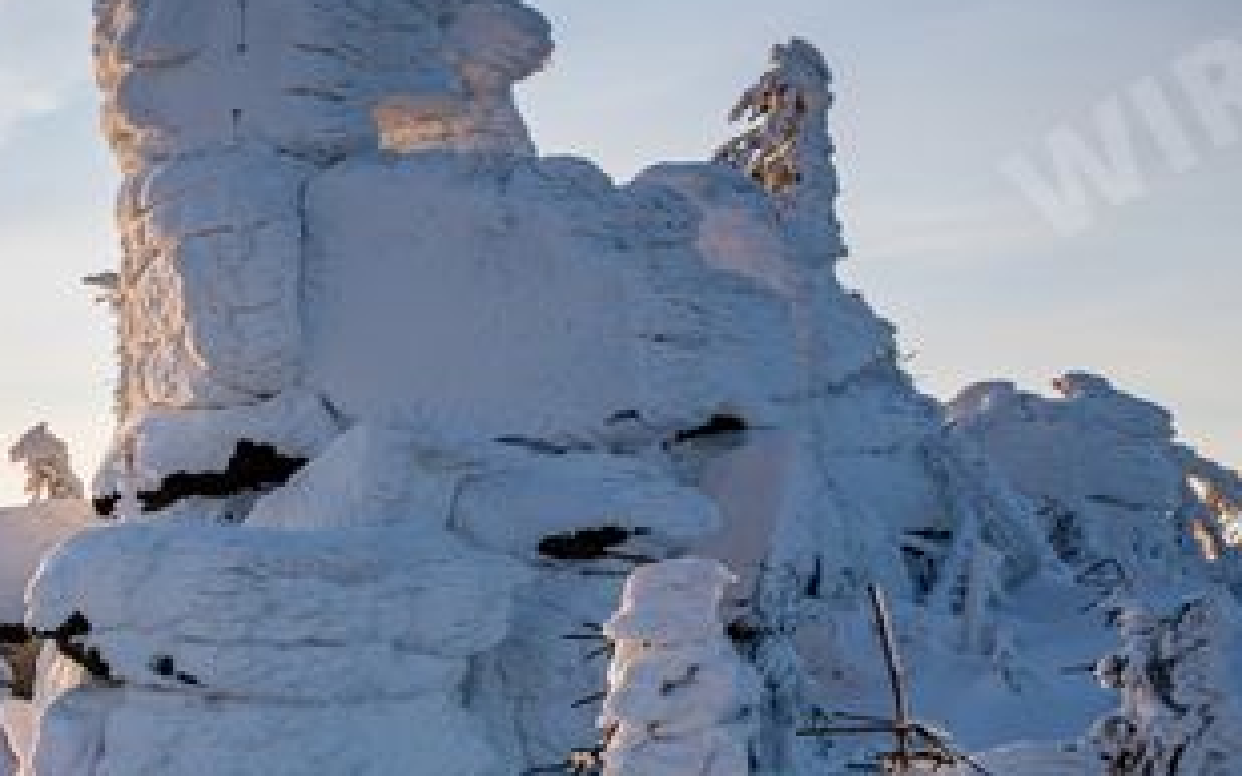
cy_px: 774
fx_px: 2741
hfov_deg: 23.7
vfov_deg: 15.8
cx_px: -169
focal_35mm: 81
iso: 100
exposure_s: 1/50
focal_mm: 24
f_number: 13
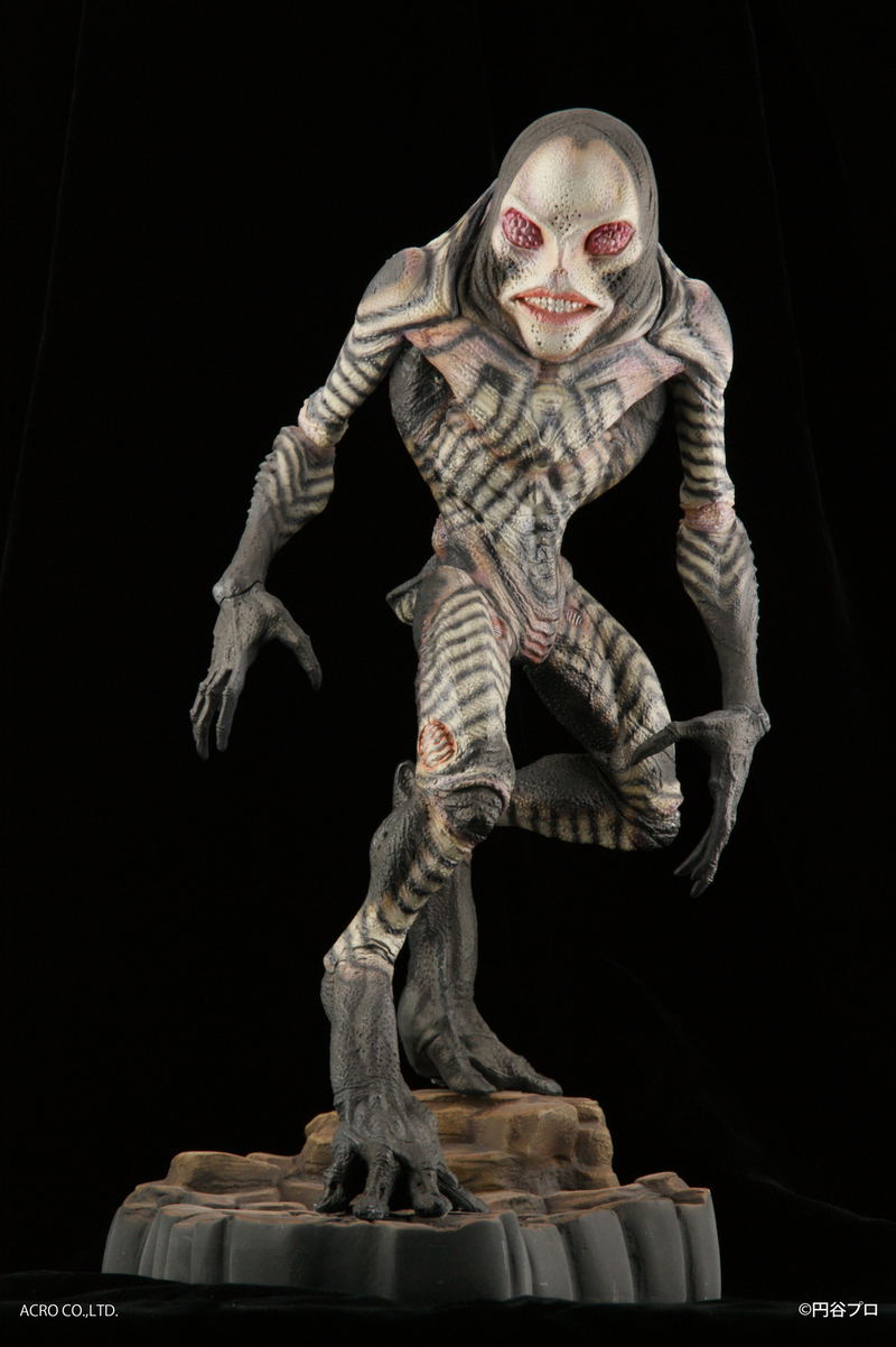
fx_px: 7288
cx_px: 448
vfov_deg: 10.6
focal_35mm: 195
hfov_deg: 7.0
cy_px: 674
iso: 400
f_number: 14
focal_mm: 130
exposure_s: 1/4
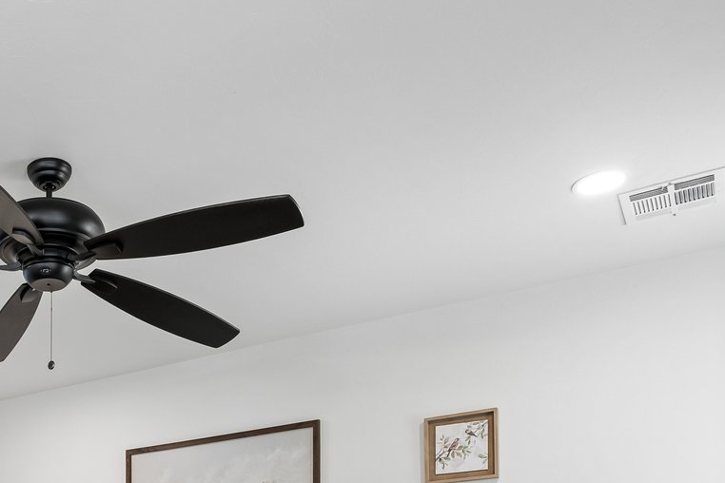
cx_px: 53
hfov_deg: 41.3
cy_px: 638
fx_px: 866
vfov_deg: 26.3
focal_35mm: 43
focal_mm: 16
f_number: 8
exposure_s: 1/30
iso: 200
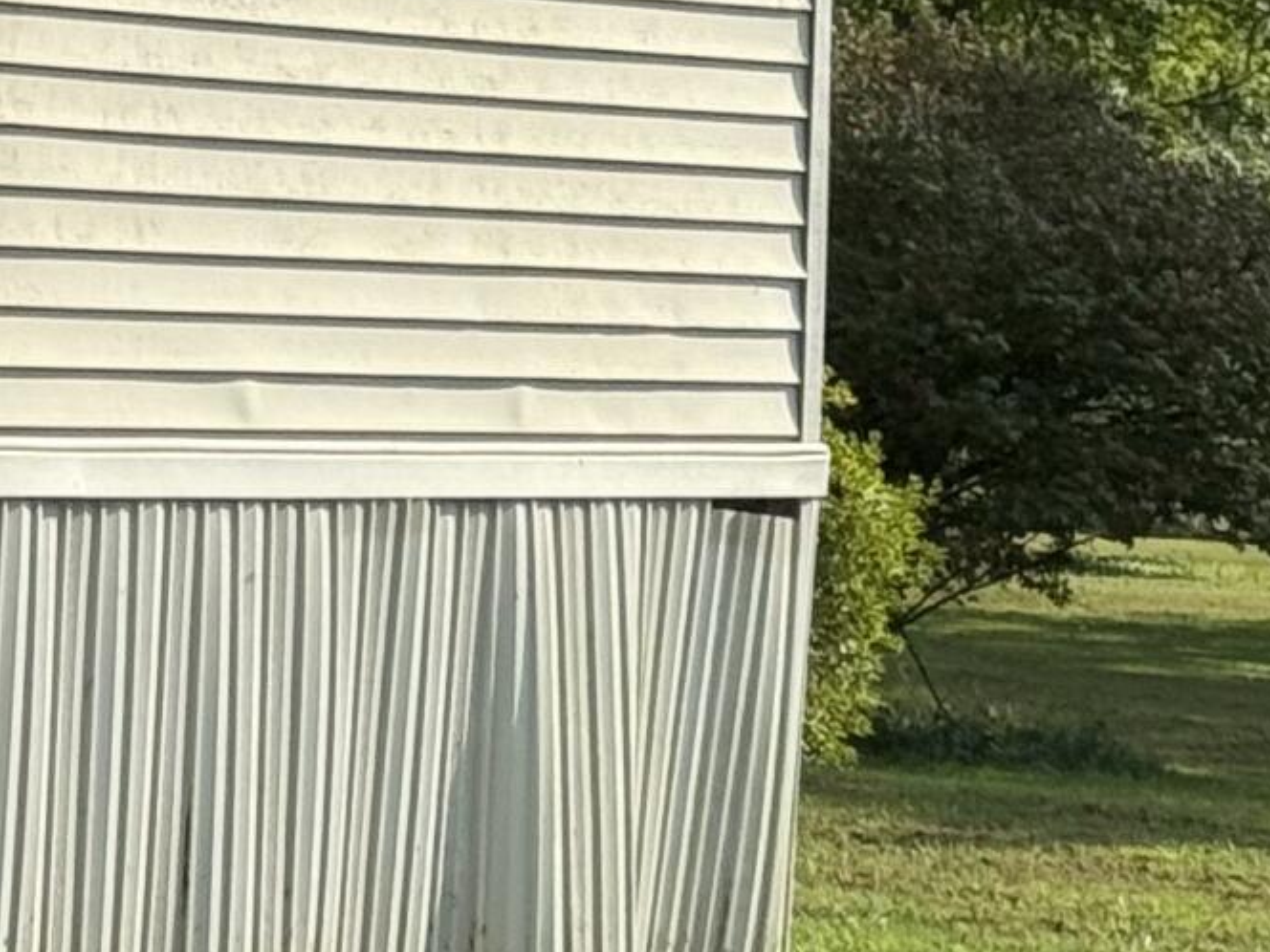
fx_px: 7961
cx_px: -1511
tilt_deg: -1.4
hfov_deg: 8.5
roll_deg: -0.6
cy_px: 417
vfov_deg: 6.8
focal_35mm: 217
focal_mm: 6.76
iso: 64
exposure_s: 1/3704
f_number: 1.78
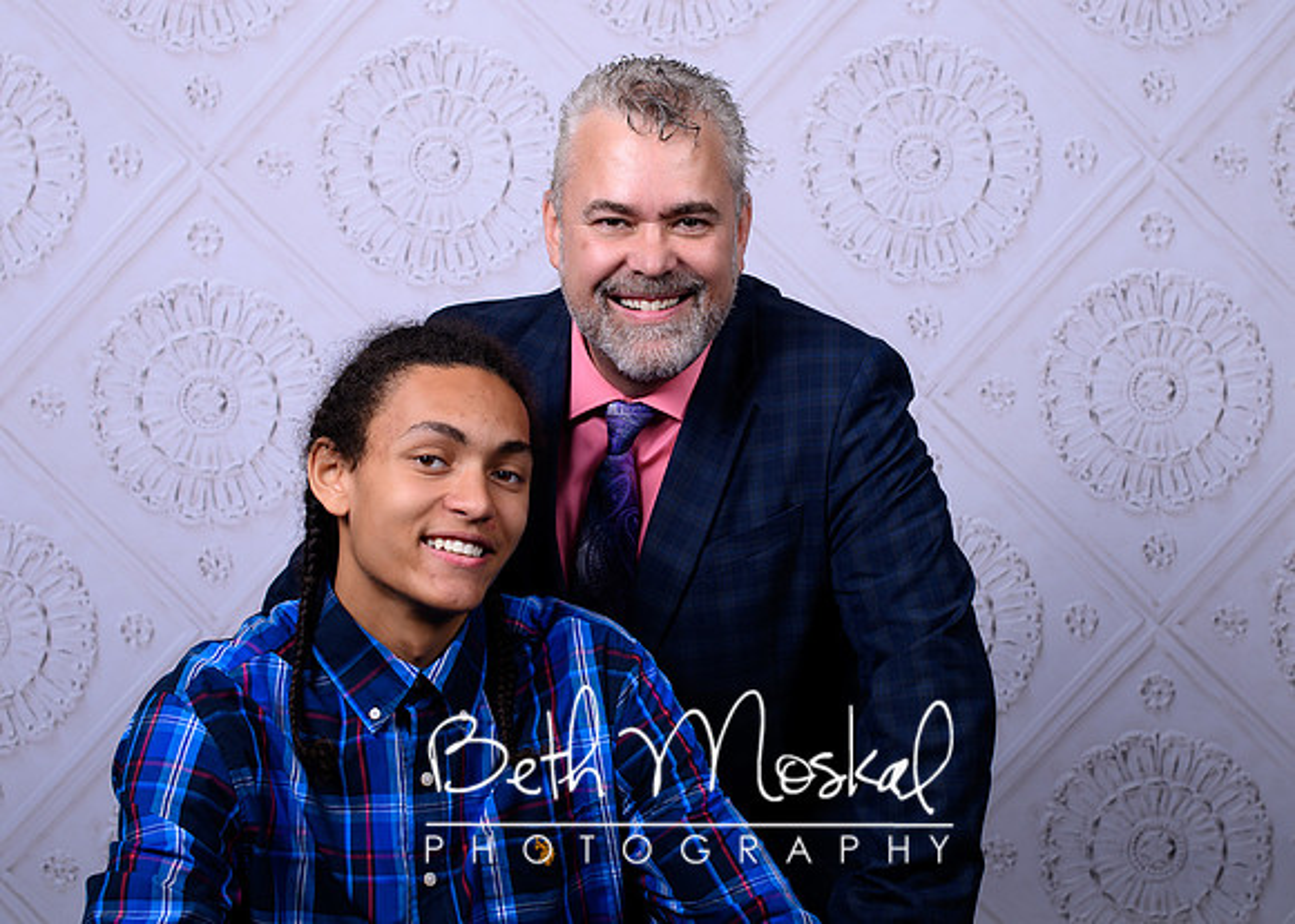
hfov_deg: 30.1
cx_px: 731
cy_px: 423
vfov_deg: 21.8
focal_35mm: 65
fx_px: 2403
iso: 100
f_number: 5.6
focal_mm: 50
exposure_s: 1/200
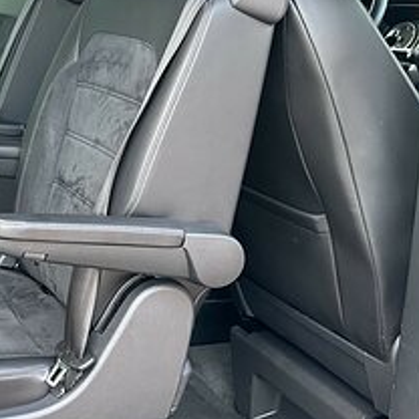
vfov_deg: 30.5
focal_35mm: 56
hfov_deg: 28.1
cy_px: 174
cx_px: -32
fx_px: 767
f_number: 1.78
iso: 640
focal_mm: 6.76
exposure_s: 1/60
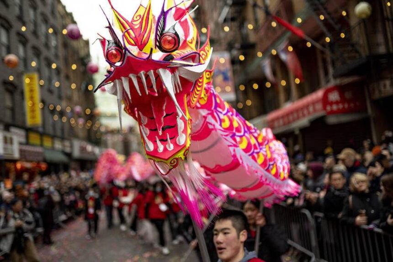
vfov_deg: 37.8
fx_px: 382
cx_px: 196
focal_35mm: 35
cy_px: 131
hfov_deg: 54.4
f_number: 1.4
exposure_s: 1/3200
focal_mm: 35
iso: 125
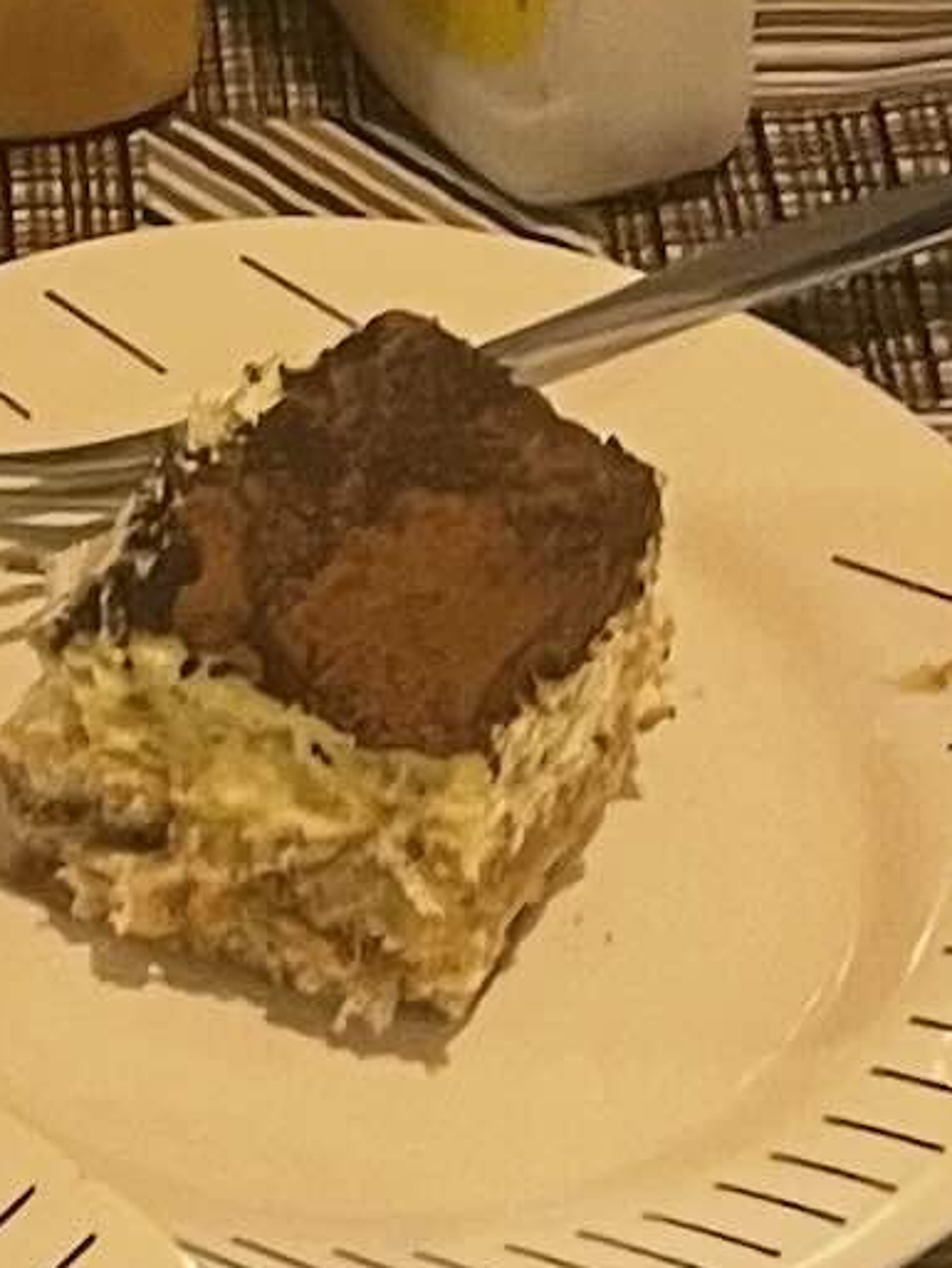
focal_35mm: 195
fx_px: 7147
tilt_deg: -40.9
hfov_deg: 7.5
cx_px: -415
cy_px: -225
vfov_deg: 10.0
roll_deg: +0.0
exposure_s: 1/60
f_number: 1.6
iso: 200
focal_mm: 5.1
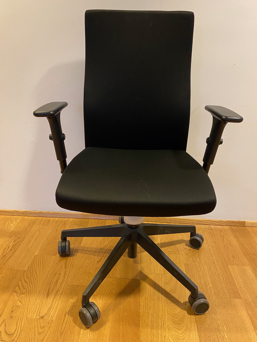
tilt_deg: -19.3
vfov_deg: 67.3
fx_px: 257
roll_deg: -1.8
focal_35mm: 26
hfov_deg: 53.1
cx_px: 128
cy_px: 171
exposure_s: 1/50
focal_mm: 4.25
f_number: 1.8
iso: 320
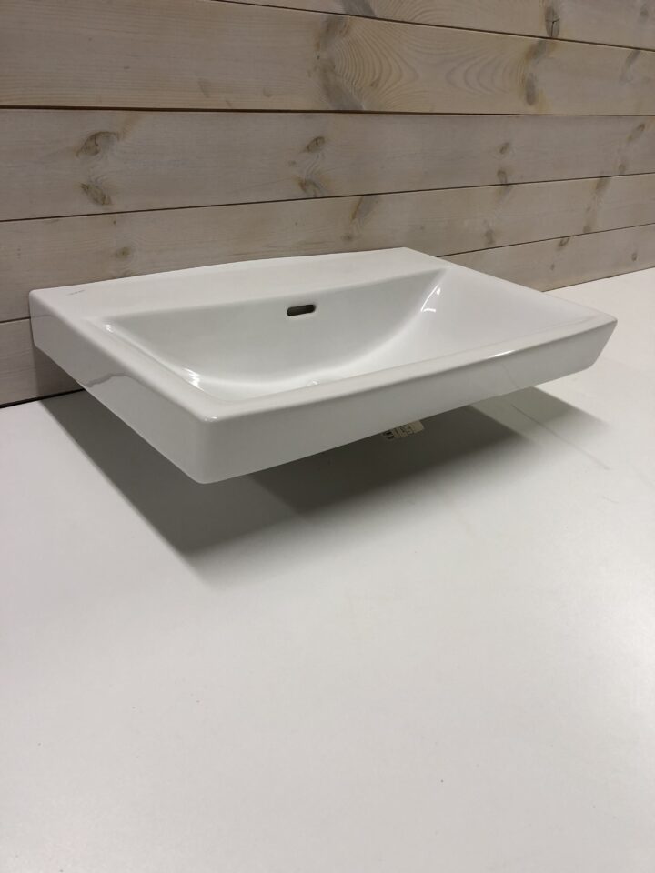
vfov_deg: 63.4
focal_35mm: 28
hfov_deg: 49.7
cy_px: 436
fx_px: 706
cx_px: 328
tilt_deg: -29.8
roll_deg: -5.9
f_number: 1.8
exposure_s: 1/33
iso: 25
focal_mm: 3.99
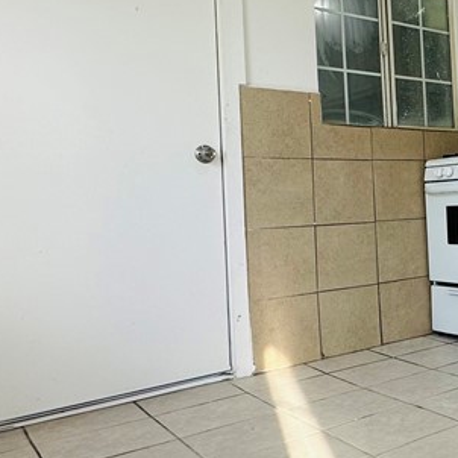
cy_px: 199
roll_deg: +2.6
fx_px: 629
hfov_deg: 32.0
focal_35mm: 42
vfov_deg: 40.0
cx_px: 572
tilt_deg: +0.2
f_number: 2.2
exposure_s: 1/120
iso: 64
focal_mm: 2.22
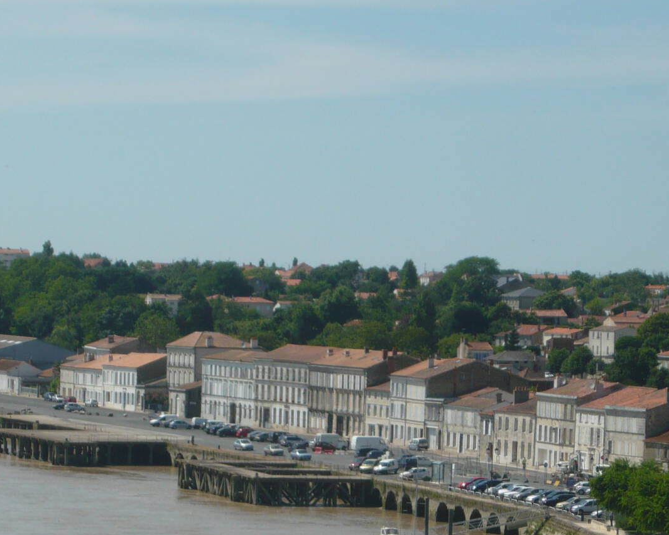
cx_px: 269
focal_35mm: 176
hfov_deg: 11.0
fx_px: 3485
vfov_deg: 8.8
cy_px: 437
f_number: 5.1
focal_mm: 16.5
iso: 100
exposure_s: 1/800
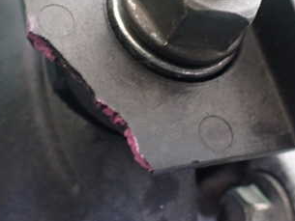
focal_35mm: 59
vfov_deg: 24.7
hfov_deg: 32.6
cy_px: 74
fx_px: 503
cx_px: 120
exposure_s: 1/30
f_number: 2.3
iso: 800
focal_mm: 5.4
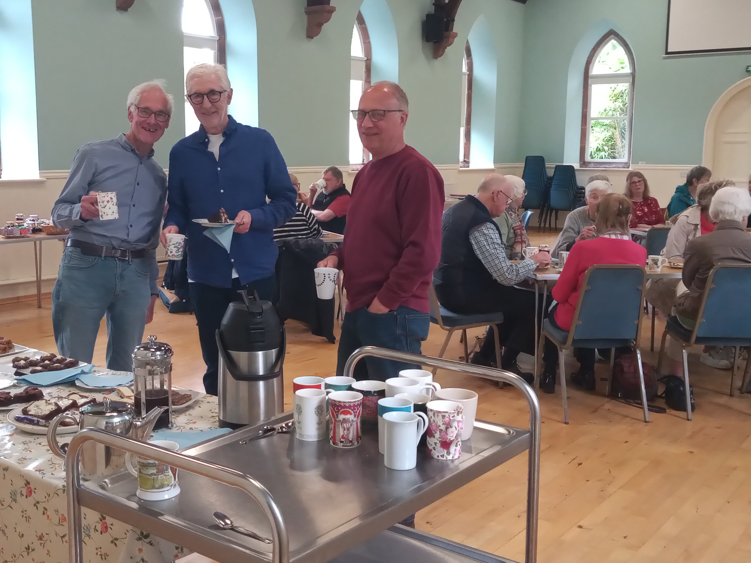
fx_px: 651
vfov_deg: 46.8
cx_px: 303
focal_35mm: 30
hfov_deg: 59.5
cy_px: 271
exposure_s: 1/50
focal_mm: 3.54
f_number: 2
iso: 401
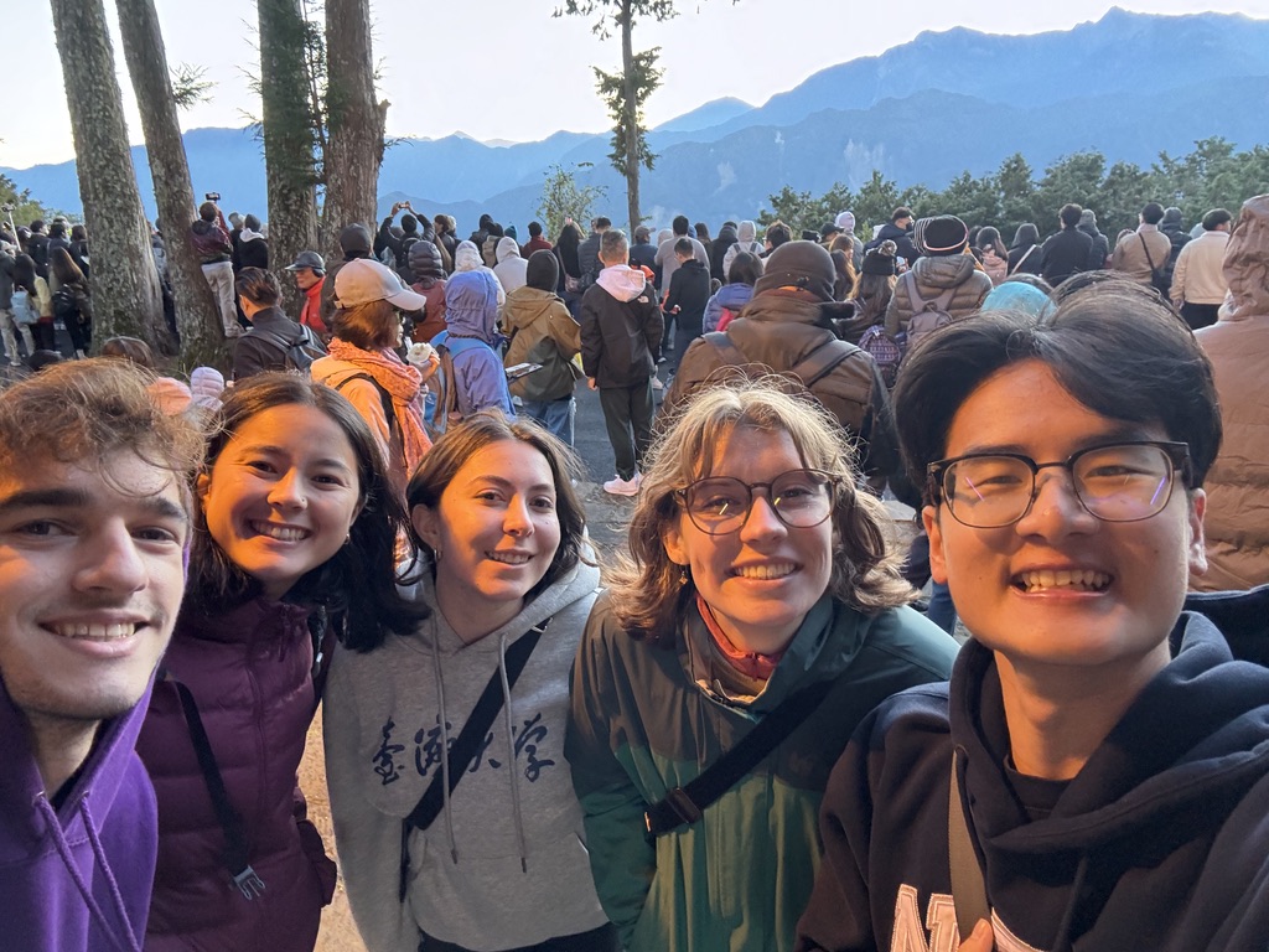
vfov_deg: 58.9
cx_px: 634
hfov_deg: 73.9
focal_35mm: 23
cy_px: 476
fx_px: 843
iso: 250
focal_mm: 2.69
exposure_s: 1/60
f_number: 1.9
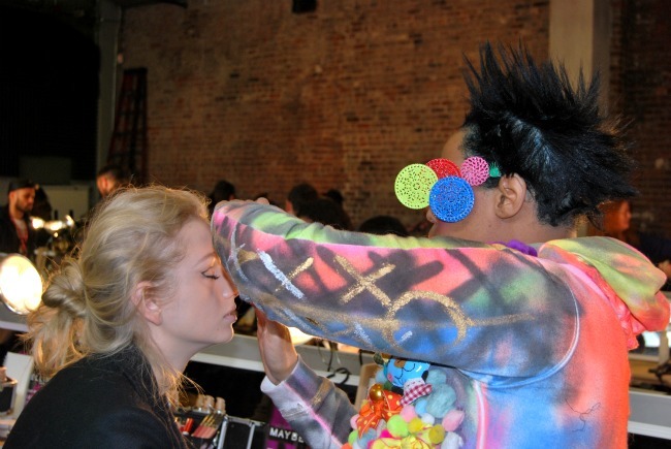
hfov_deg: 35.0
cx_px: 336
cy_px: 224
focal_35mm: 57
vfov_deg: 23.8
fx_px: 1064
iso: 200
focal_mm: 38
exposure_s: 1/60
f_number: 4.8
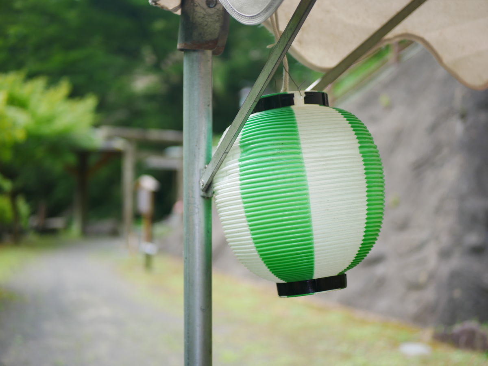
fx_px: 705
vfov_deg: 29.1
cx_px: 244
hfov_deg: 38.2
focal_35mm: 50
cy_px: 183
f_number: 1.7
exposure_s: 1/400
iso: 200
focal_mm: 25
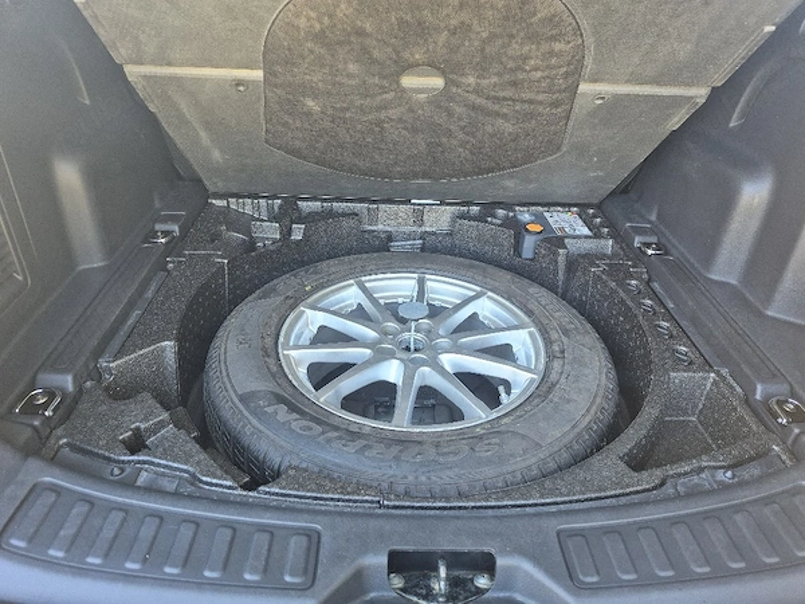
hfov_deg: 73.9
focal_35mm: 23
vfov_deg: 58.9
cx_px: 402
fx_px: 535
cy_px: 302
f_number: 1.8
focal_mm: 5.4
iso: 200
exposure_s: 1/100
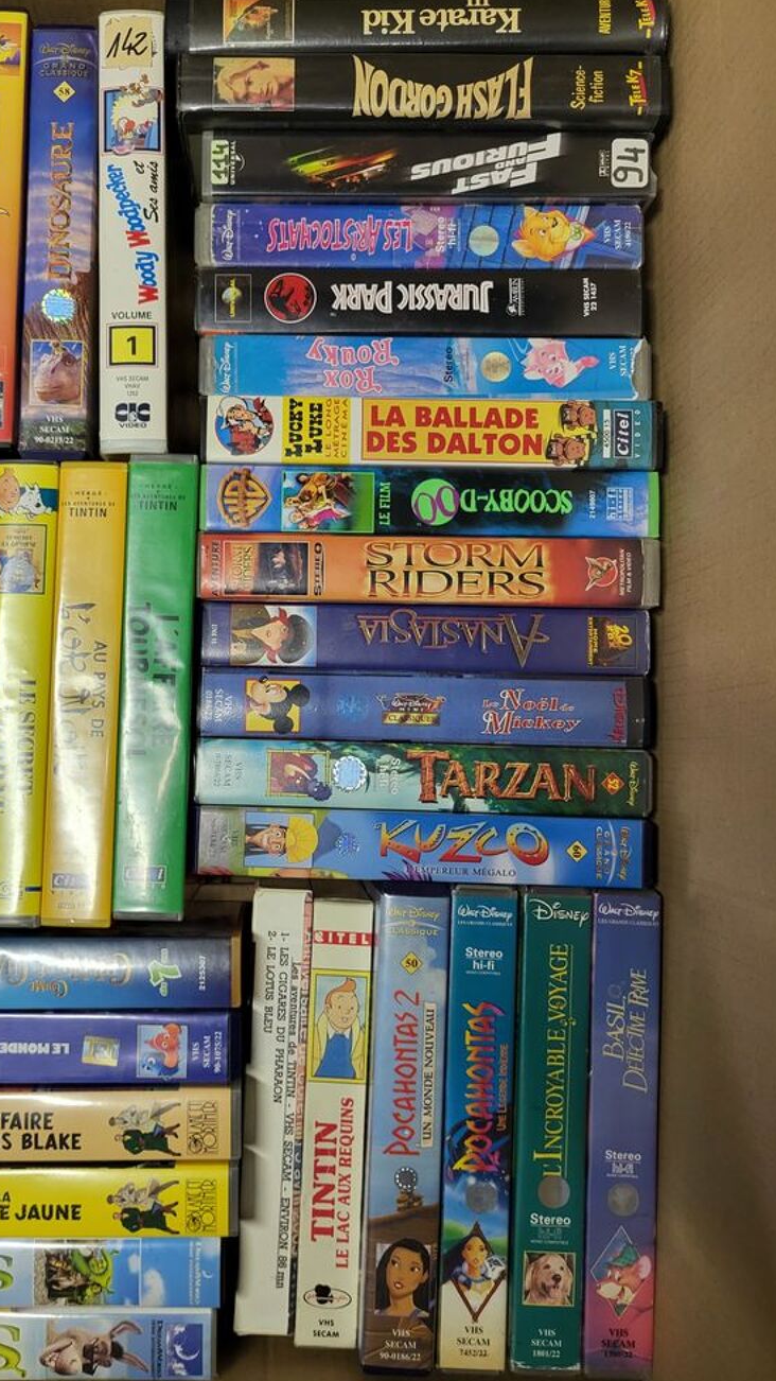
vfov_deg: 66.1
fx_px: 1061
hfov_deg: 39.7
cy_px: 687
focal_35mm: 29
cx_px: 267
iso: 250
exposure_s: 1/100
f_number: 1.8
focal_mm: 5.4
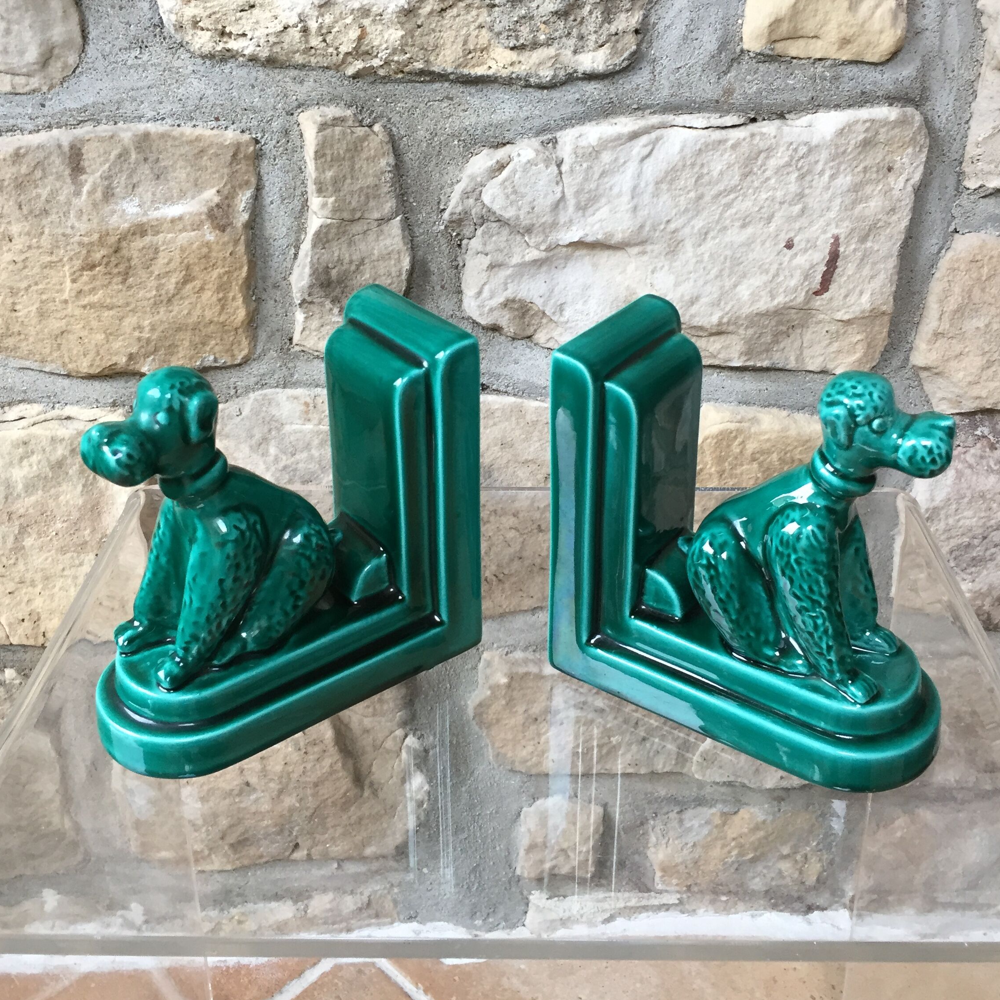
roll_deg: -0.1
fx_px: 1209
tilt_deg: -26.5
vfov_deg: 44.6
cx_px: 525
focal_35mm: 37
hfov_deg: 44.9
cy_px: 382
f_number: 2.2
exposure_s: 1/33
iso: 50
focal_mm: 4.15
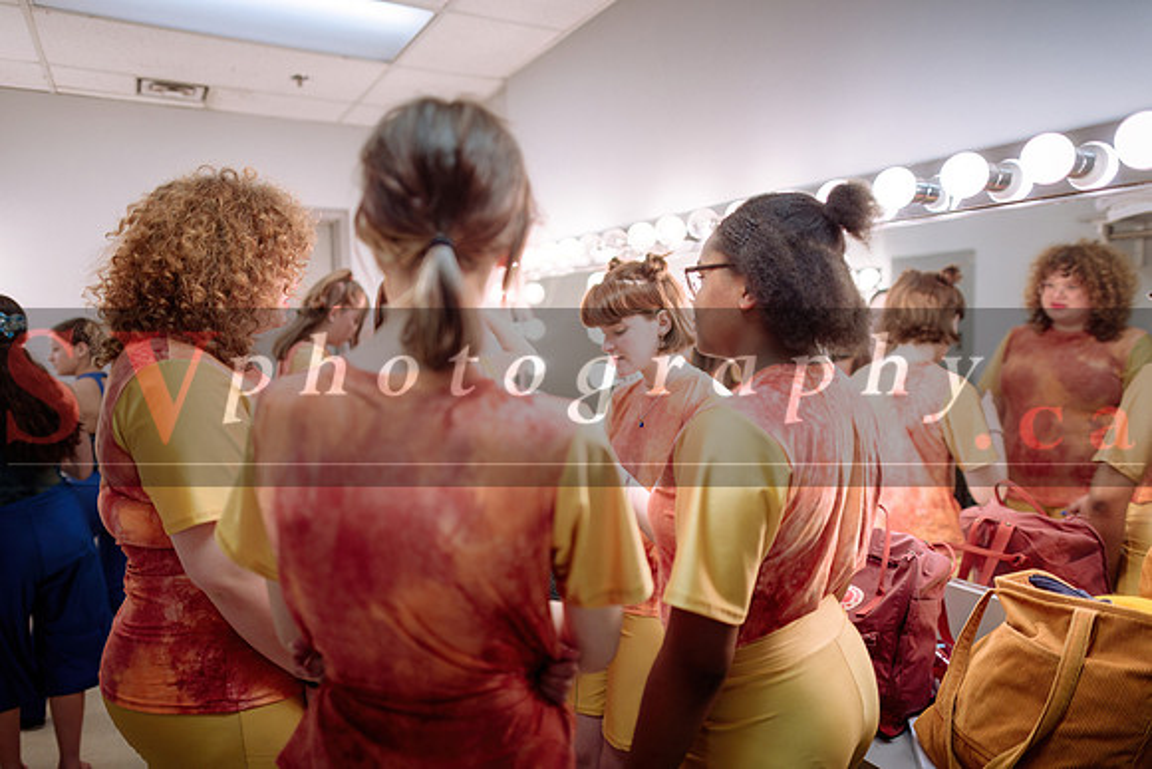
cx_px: 576
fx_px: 768
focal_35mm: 24
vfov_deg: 53.2
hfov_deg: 73.7
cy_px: 384
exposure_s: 1/500
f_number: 1.4
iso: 320
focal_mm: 24
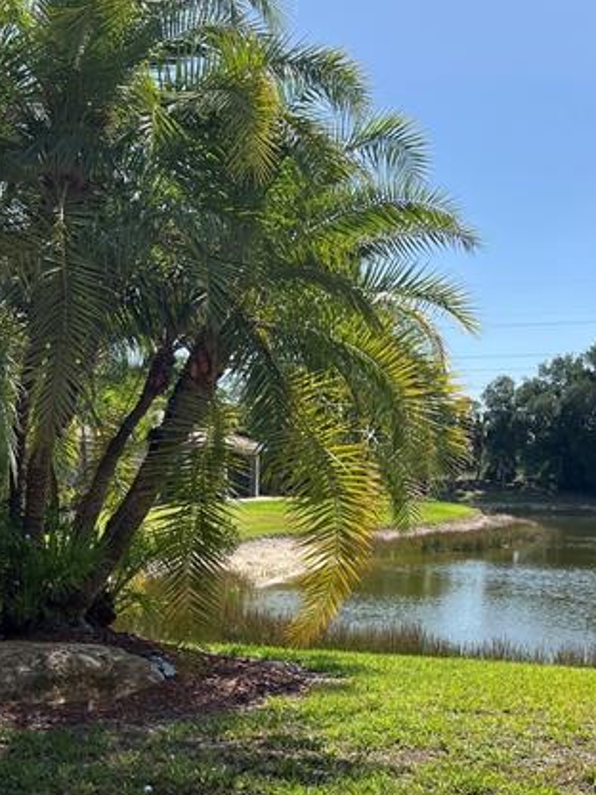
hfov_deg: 30.2
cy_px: 518
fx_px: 1102
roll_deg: -0.8
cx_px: 359
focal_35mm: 48
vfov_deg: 39.3
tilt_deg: -0.5
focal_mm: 5.7
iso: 50
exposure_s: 1/4115
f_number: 1.5
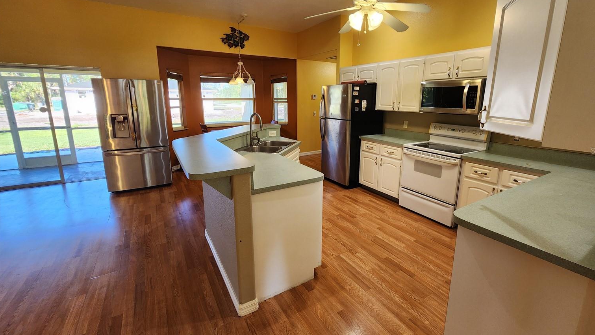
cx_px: 313
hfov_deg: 102.9
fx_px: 237
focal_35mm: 15
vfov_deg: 70.3
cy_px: 151
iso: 125
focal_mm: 2.2
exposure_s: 1/60
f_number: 2.2
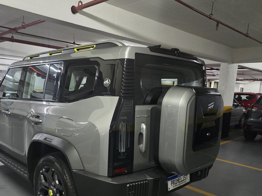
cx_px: 105
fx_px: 235
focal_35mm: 31
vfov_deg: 44.8
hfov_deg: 57.9
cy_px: 129
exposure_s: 1/60
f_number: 1.7
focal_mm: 6.3
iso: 2000
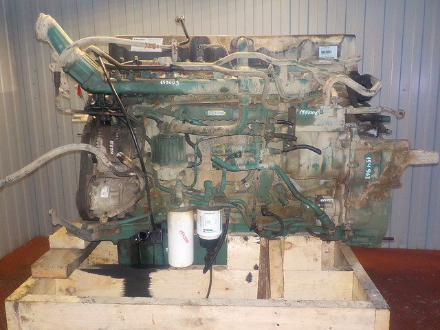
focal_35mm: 30
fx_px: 381
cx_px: 220
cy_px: 165
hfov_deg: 60.0
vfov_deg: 46.8
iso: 200
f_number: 3.3
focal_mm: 4.1
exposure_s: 1/30
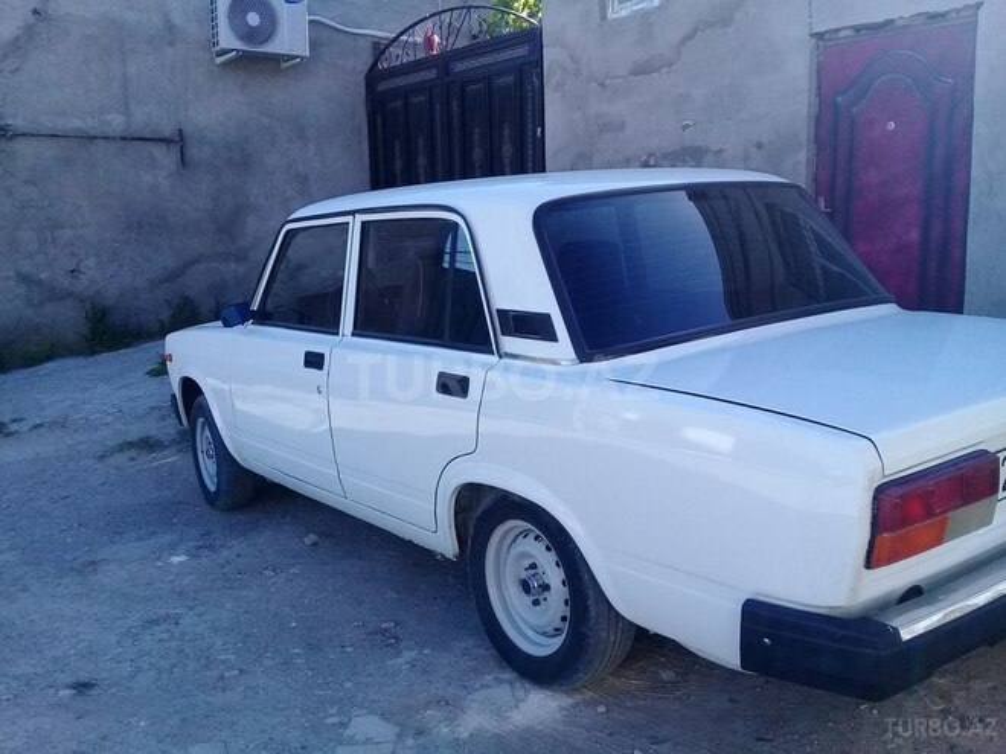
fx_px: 901
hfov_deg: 58.4
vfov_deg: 45.4
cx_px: 503
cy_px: 377
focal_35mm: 31
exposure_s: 1/436
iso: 64
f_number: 2.2
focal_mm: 3.3
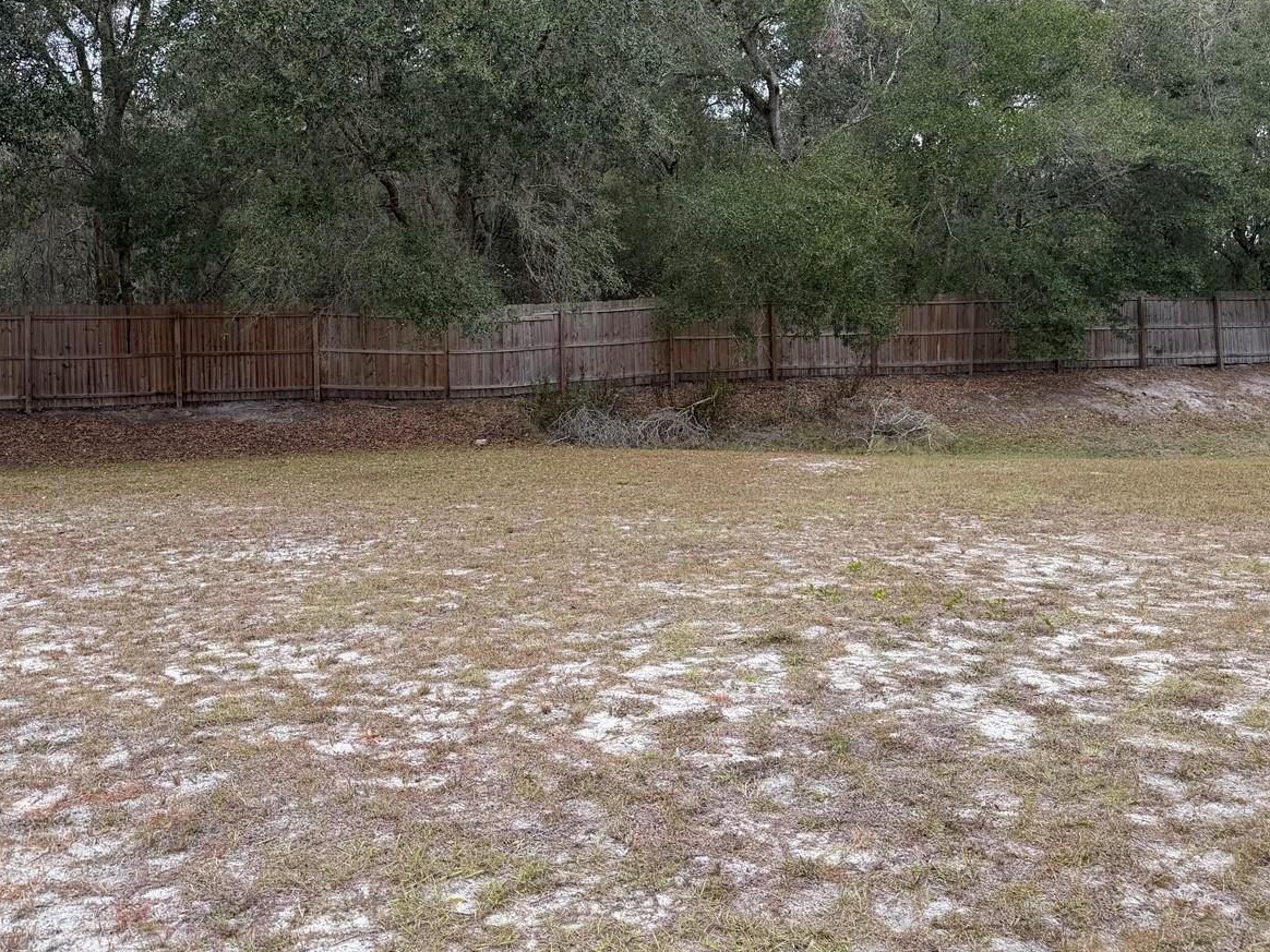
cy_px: 350
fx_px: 1211
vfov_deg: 42.6
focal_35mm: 33
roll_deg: -2.1
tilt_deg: +3.7
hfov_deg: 55.3
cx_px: 623
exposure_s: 1/702
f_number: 1.78
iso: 80
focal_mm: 6.76
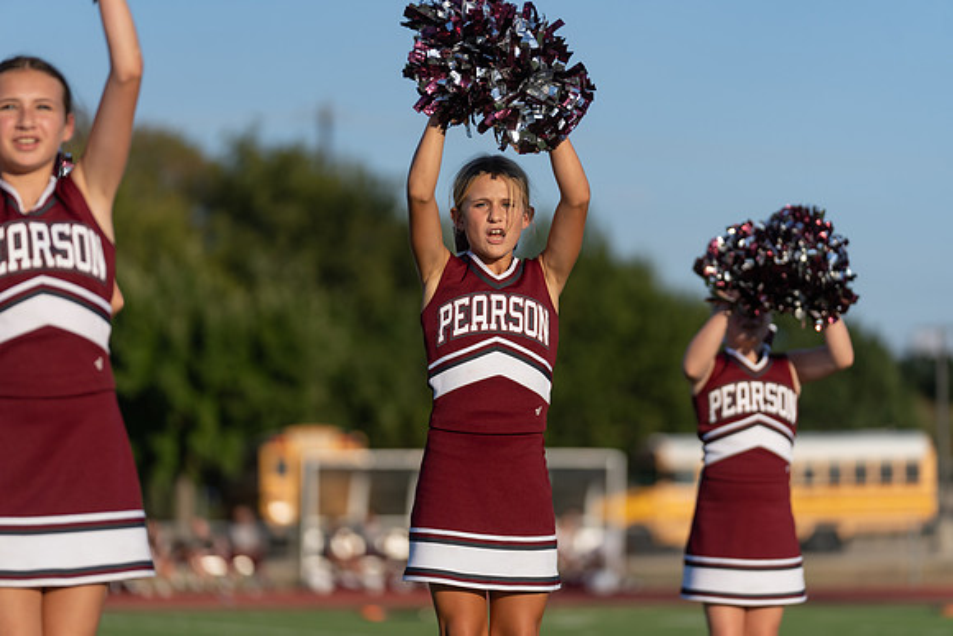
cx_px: 476
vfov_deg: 8.9
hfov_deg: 13.2
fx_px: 4104
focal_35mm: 155
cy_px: 318
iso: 100
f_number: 2.8
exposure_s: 1/2000
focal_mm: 155
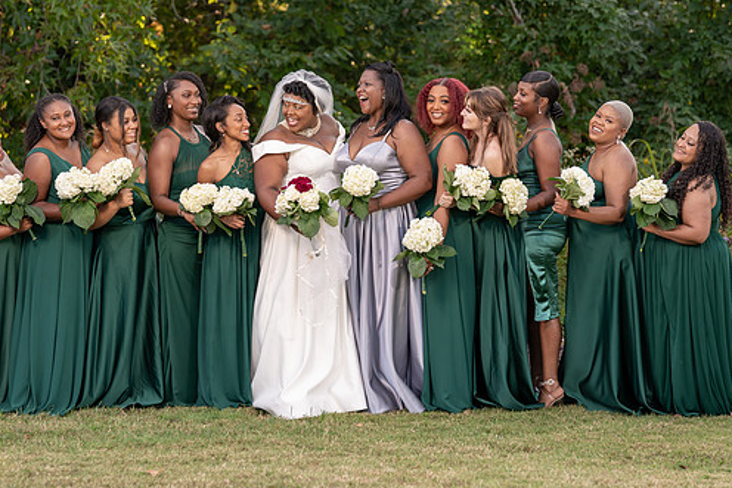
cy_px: 219
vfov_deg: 7.8
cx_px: 343
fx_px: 3600
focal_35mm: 177
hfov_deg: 11.6
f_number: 4
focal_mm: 147
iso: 160
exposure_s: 1/200
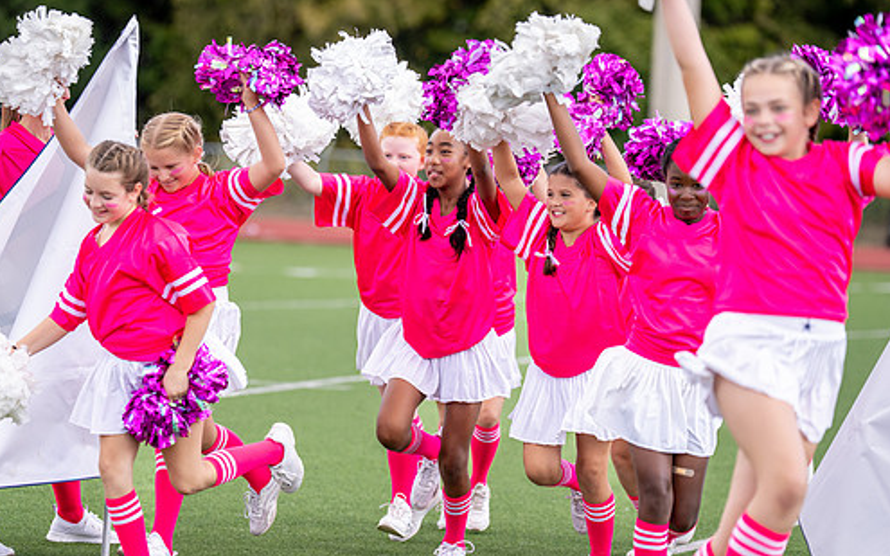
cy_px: 288
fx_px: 4946
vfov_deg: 6.4
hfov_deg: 10.3
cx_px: 455
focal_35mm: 204
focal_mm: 155
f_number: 2.8
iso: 320
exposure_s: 1/1600
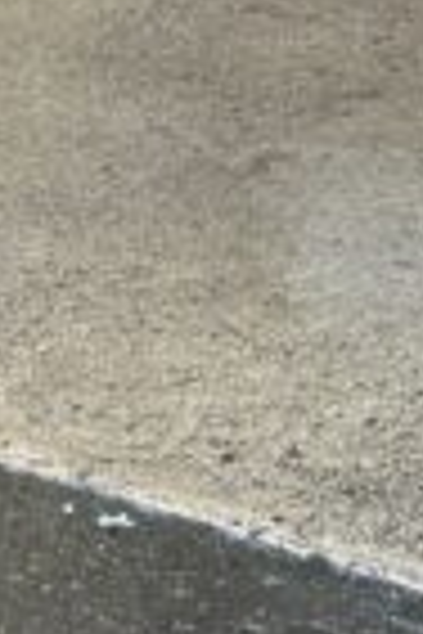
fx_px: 3190
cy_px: -890
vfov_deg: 10.0
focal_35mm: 181
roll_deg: +0.3
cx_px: 1098
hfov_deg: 7.0
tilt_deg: -8.6
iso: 200
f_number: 1.78
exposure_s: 1/159
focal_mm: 6.76
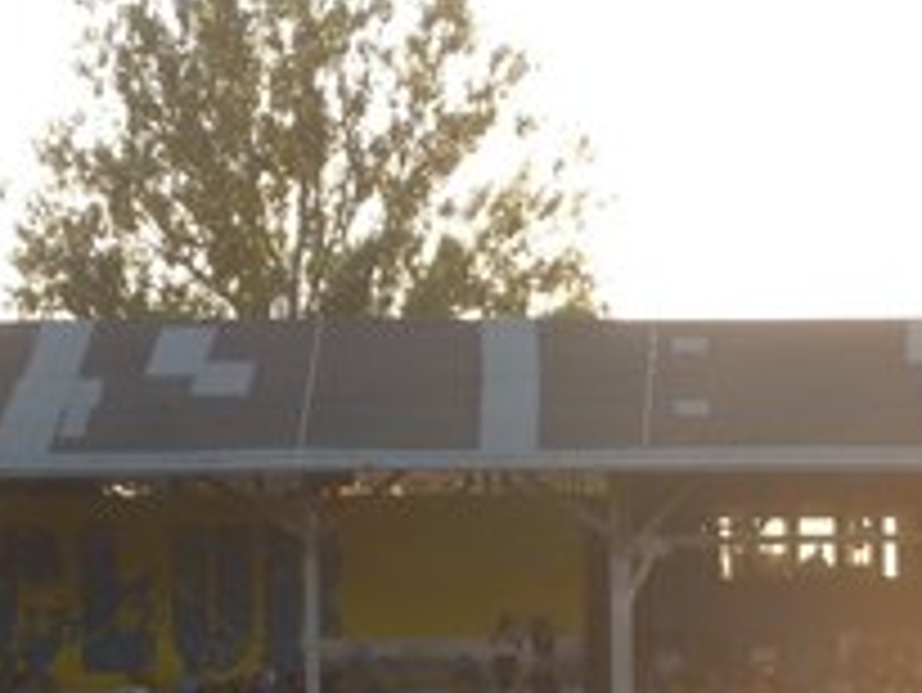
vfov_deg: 5.1
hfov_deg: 6.8
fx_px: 7755
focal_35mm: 291
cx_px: 1001
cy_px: 806
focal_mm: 19.1
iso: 100
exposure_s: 1/60
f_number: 4.7
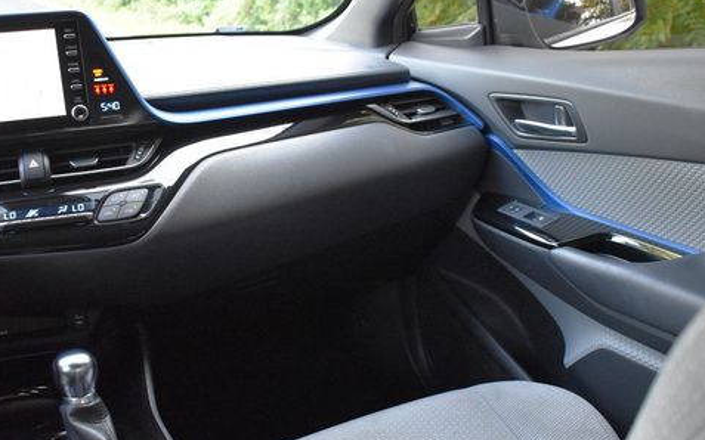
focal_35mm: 41
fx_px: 788
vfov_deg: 31.2
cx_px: 316
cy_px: 228
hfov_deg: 48.1
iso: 2200
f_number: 3.5
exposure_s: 1/125
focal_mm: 20
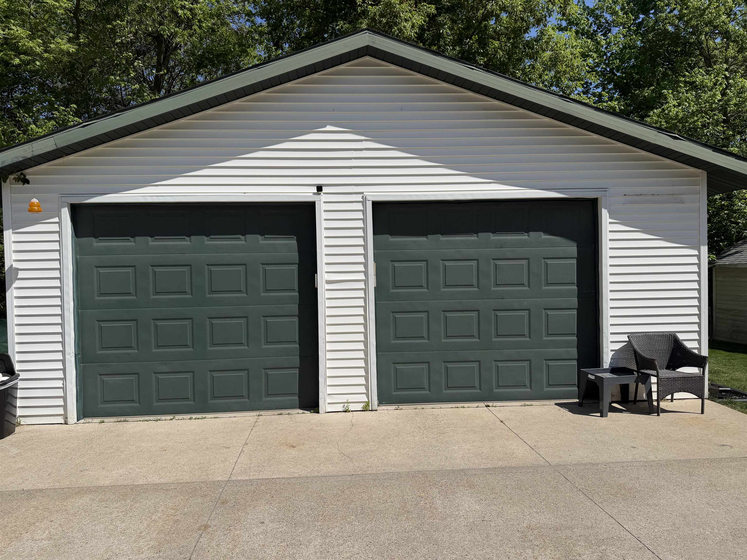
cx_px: 374
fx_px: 518
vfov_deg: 56.8
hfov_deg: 71.6
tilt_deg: -1.4
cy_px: 280
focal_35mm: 24
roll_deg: +1.6
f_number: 1.78
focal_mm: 6.76
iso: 100
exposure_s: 1/9091
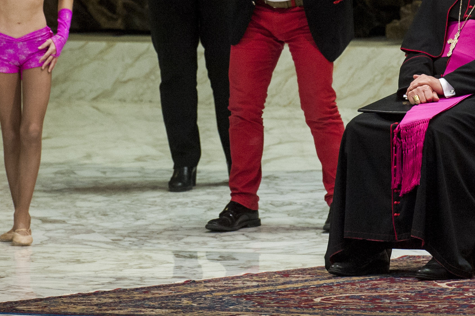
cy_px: -16
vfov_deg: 1.1
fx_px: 16626
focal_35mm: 1261
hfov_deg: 1.6
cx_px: 270
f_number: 5.6
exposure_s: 1/160
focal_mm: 500
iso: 1600
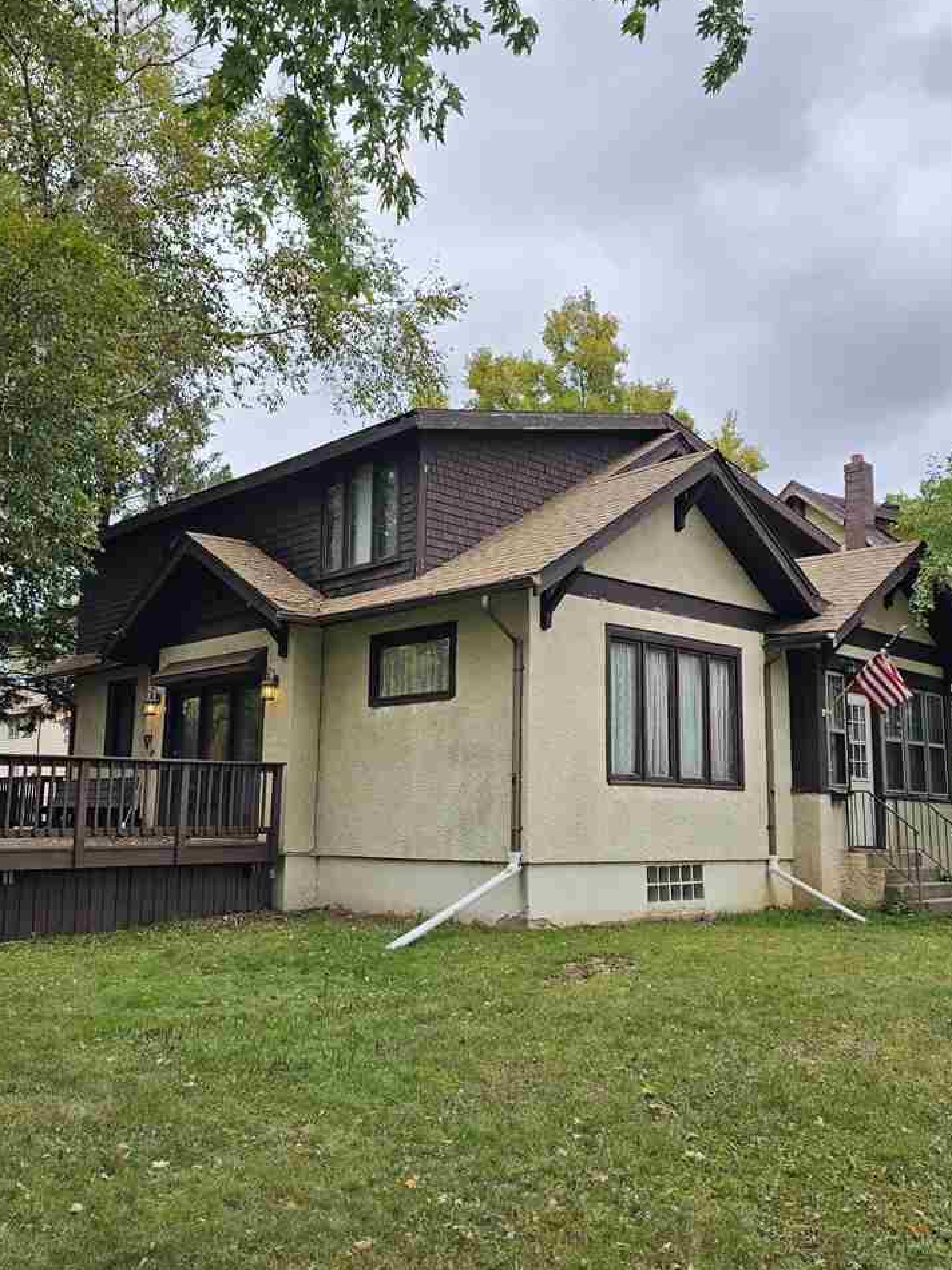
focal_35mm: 31
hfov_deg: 45.4
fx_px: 1137
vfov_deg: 58.4
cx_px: 480
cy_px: 632
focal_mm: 6.3
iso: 10
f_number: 1.7
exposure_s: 1/253
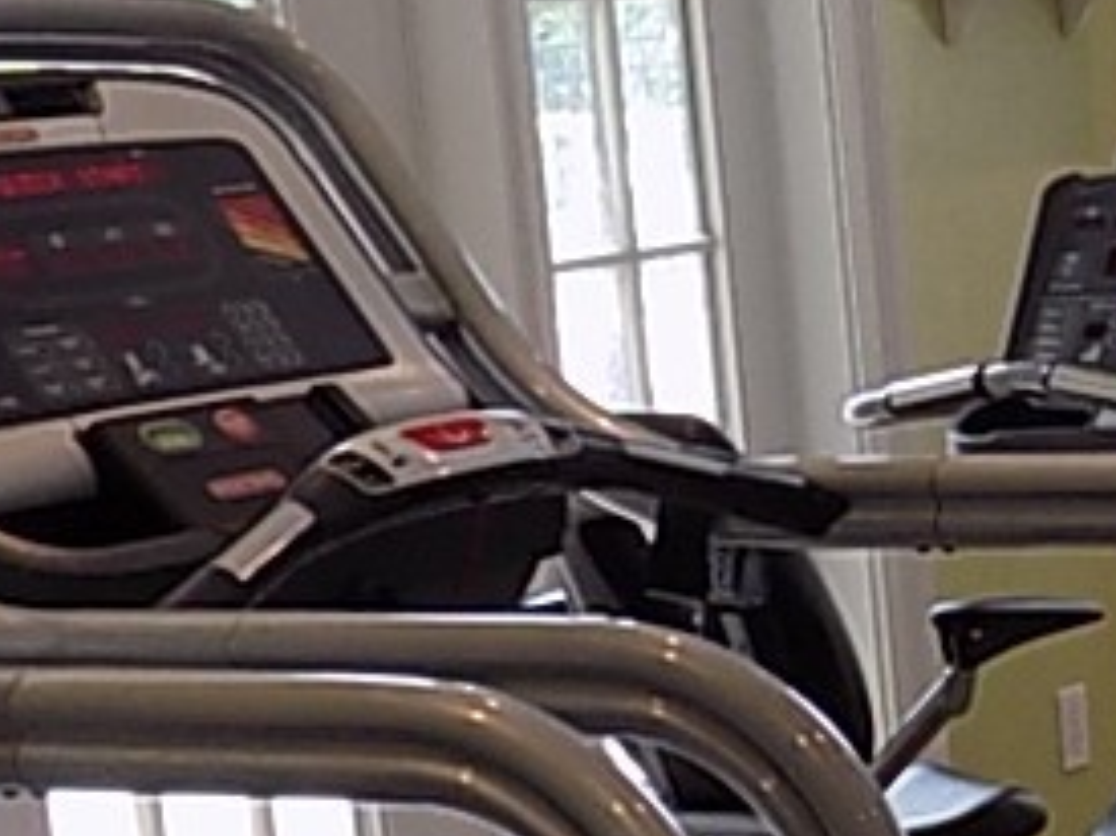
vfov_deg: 11.0
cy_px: 812
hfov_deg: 14.0
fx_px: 4318
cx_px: 1566
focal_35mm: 134
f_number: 3.1
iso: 80
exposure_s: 1/40
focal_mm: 4
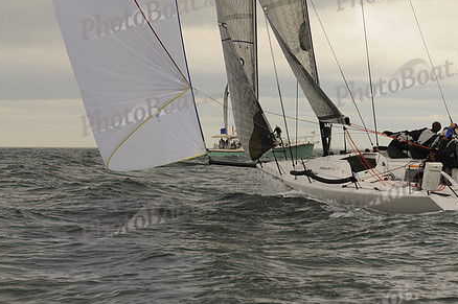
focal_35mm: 159
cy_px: 149
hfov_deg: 12.9
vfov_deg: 8.6
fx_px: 2021
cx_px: 280
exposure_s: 1/640
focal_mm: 80
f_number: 6.3
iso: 200
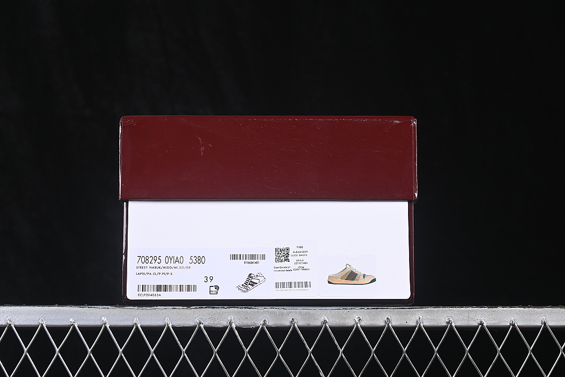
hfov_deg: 27.0
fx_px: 1177
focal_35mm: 75
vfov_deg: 18.2
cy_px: 188
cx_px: 282
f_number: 7.1
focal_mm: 50
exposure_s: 1/60
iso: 160
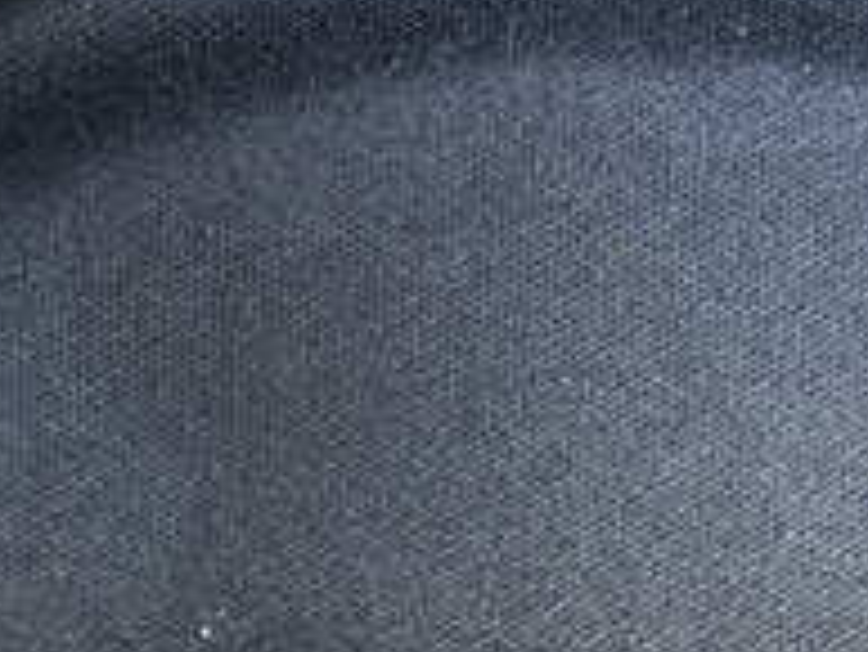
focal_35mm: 199
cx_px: 684
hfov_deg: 9.9
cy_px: 742
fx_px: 4993
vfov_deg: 7.4
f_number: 1.78
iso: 400
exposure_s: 1/40
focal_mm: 6.76
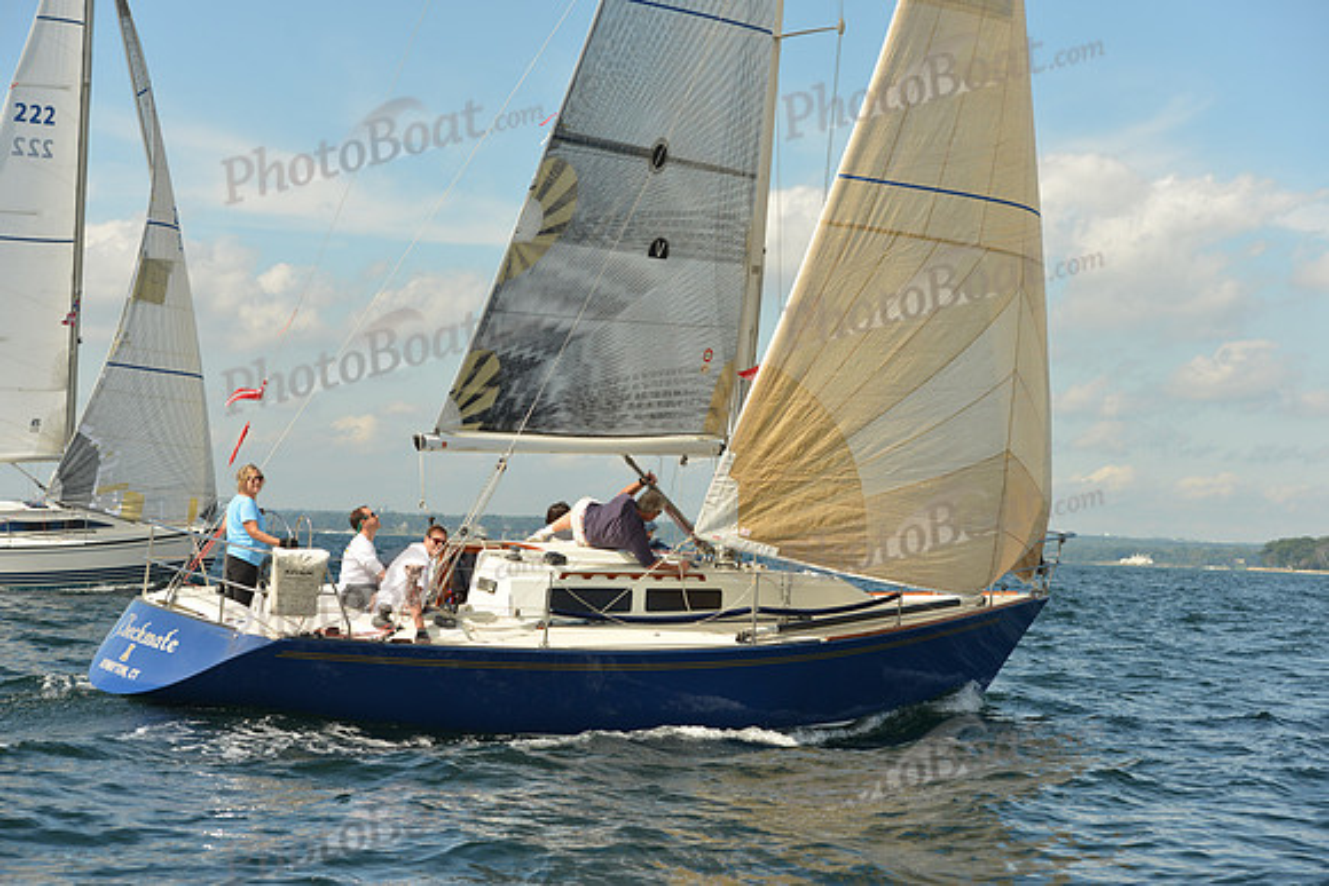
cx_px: 664
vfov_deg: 19.5
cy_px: 443
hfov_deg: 28.8
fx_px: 2585
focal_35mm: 70
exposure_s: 1/1250
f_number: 6.3
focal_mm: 70
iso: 320
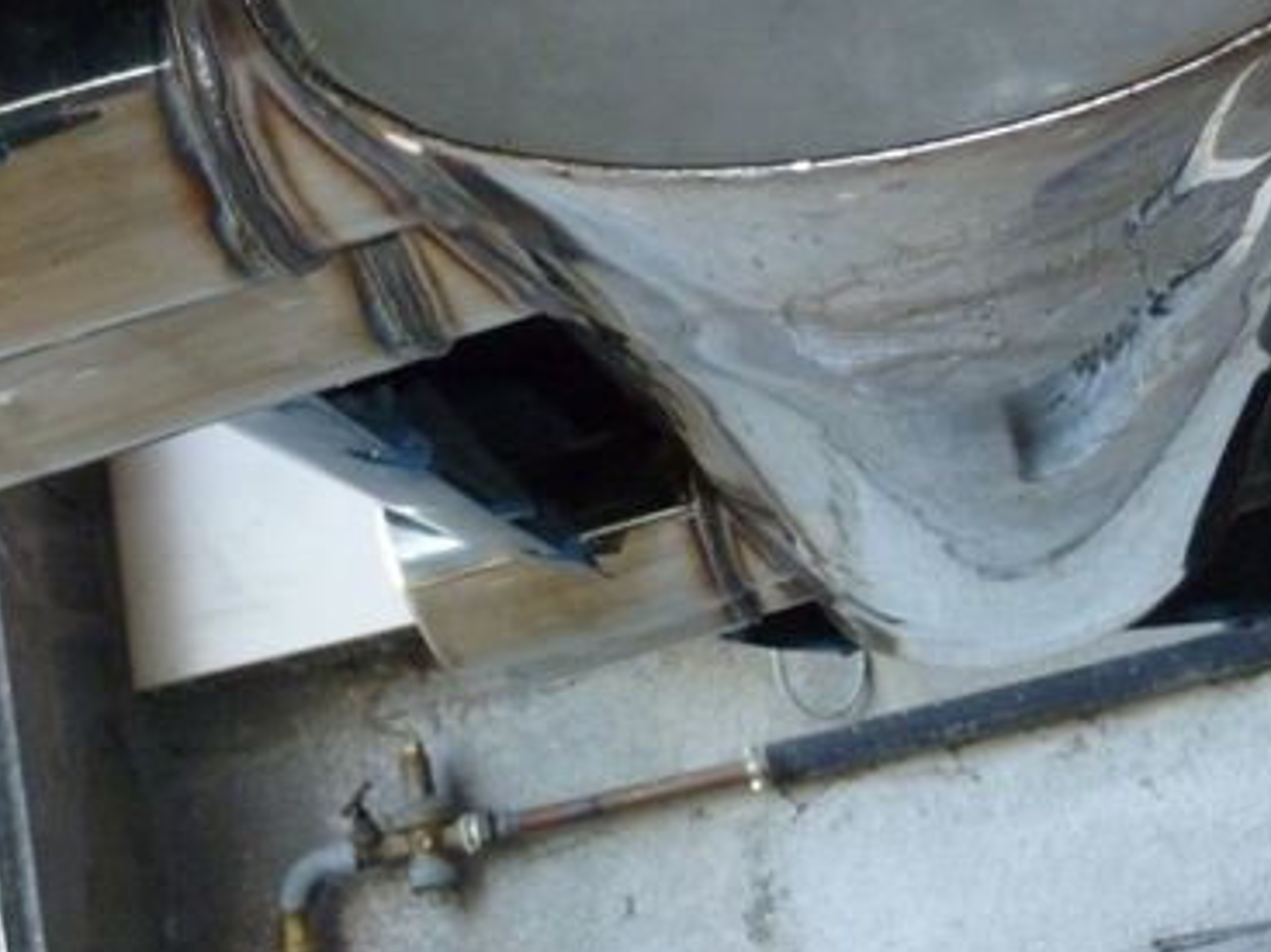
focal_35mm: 61
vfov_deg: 23.5
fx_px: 2239
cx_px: 741
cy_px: 138
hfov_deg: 31.6
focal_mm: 6.3
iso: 400
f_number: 3.8
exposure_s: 1/60
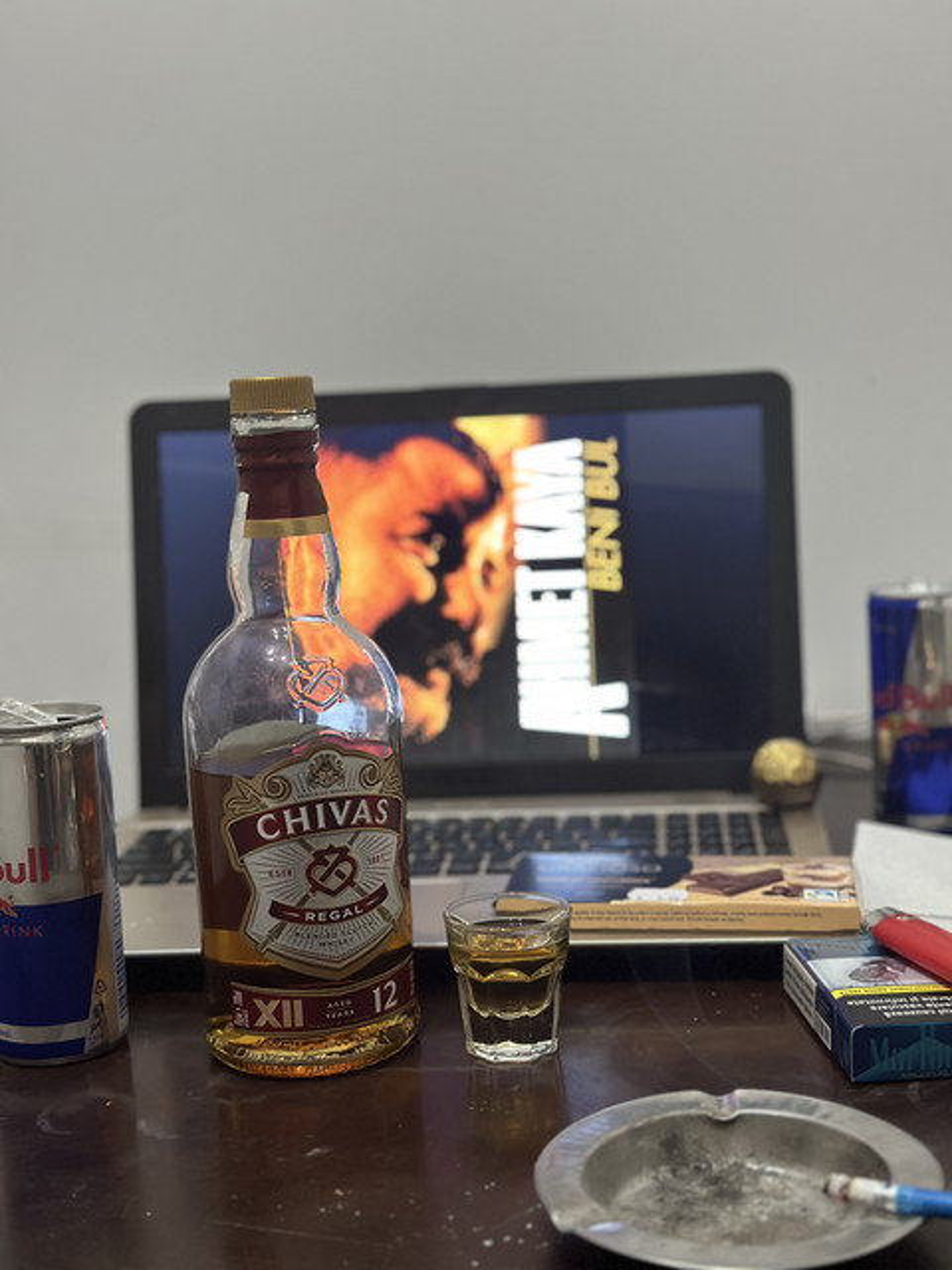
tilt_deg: -7.6
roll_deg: +2.9
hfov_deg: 30.3
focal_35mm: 48
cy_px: 635
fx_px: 1760
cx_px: 476
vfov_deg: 39.7
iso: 500
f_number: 1.78
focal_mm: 6.86
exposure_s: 1/33
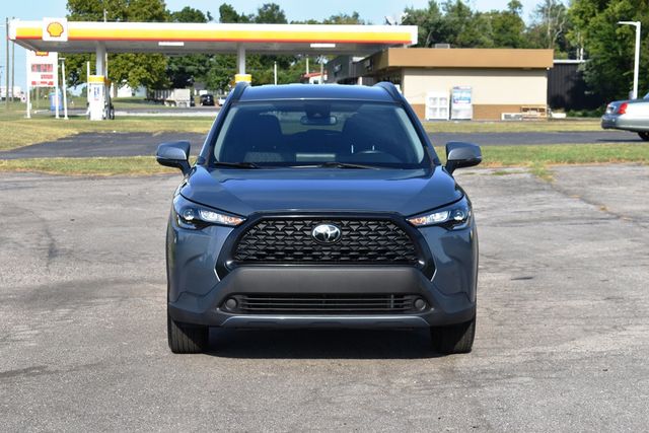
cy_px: 216
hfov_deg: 24.6
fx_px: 1488
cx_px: 324
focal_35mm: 82
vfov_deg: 16.6
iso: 160
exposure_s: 1/250
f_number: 8
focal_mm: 55
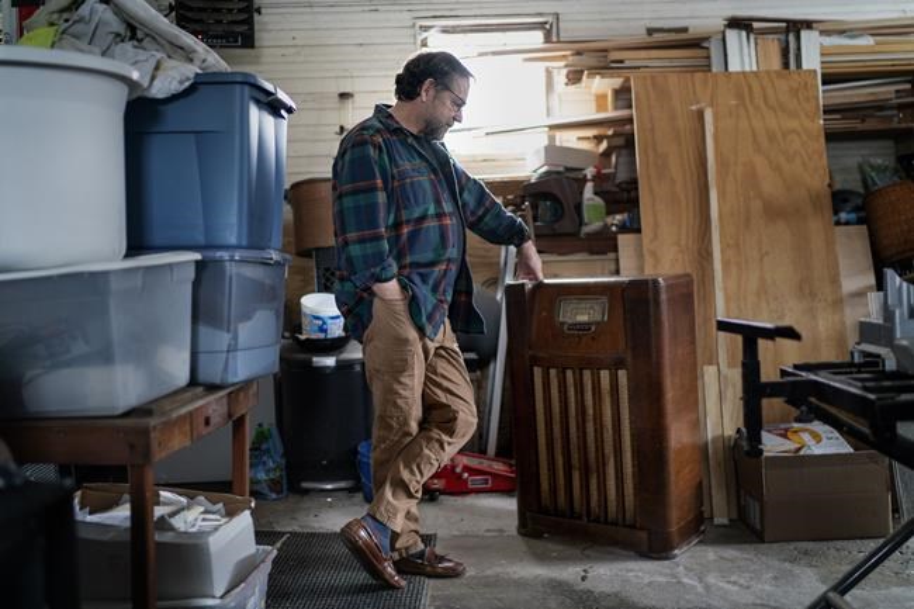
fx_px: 888
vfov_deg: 37.8
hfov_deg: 54.4
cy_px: 304
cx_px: 457
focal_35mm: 35
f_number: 1.4
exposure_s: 1/125
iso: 2000
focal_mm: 35
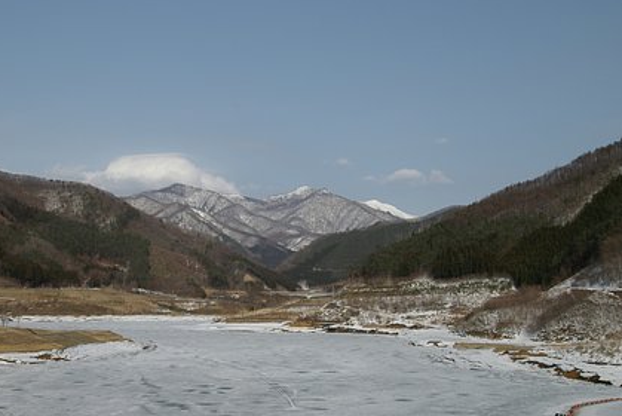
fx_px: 761
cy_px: 245
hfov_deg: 44.3
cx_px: 252
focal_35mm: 44
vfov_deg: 30.5
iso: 200
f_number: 8
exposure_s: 1/640
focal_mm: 24
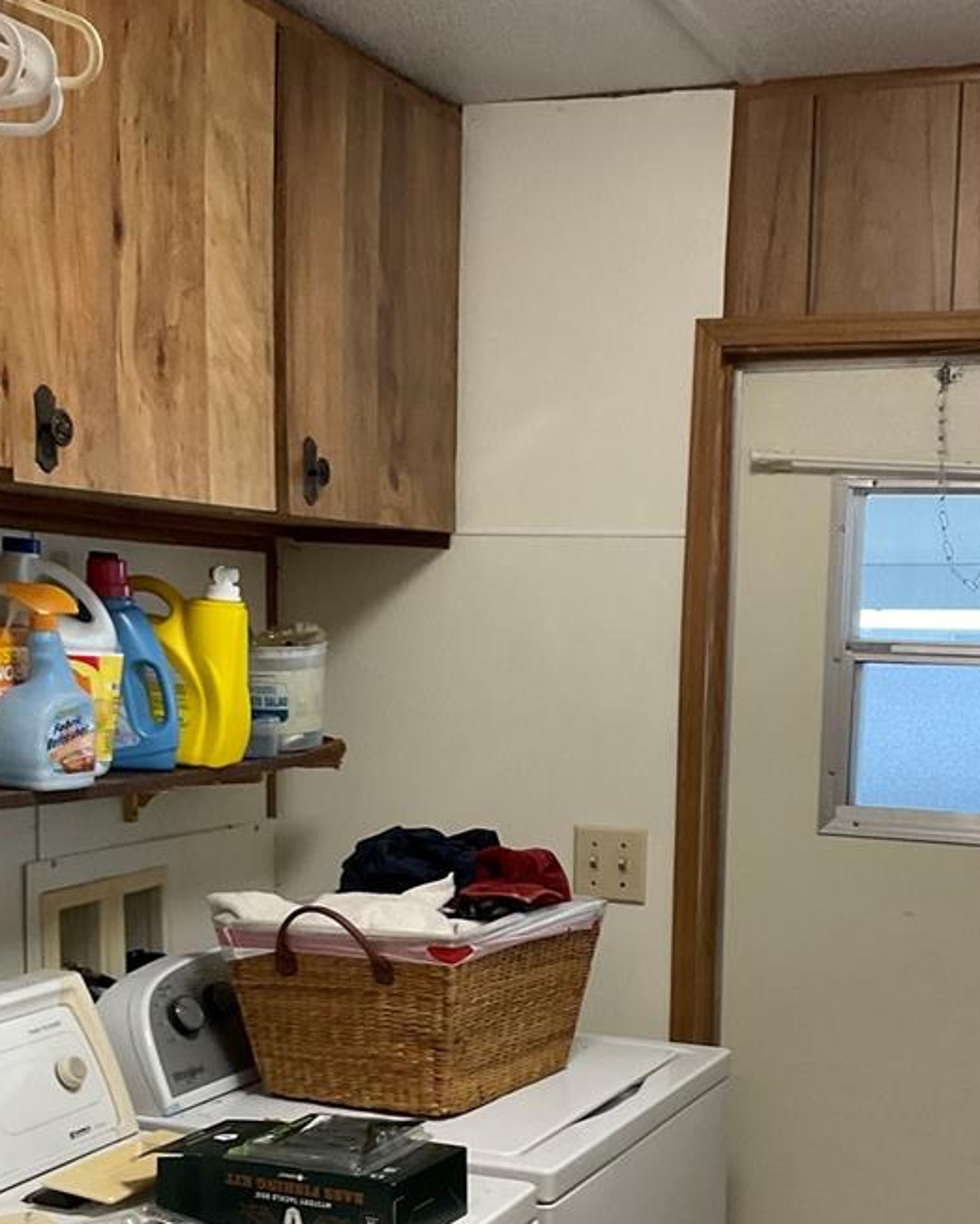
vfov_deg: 35.5
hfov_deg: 29.1
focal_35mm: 52
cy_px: 851
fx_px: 1884
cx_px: 592
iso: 125
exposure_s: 1/60
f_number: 1.8
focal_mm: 3
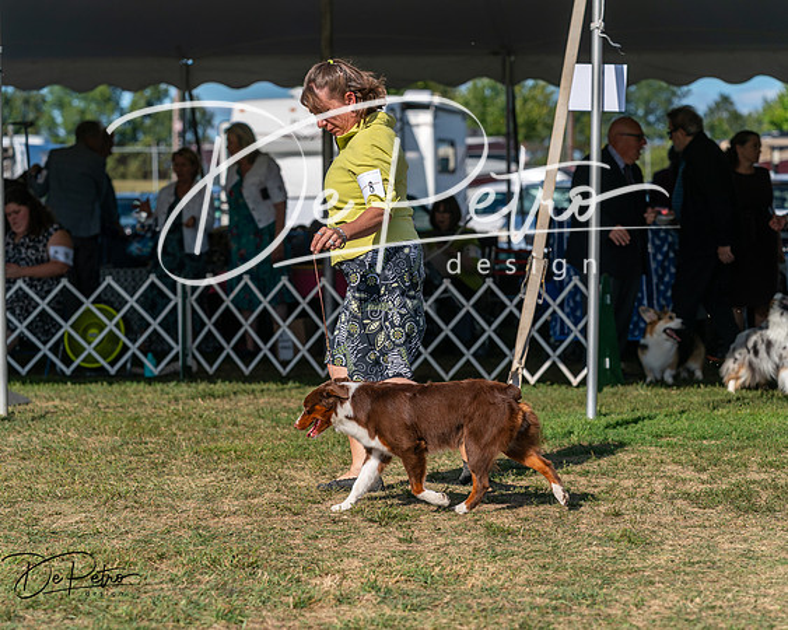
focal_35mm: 123
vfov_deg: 12.6
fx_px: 2862
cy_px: 315
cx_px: 394
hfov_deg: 15.7
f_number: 4.5
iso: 100
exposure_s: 1/1250
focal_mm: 109
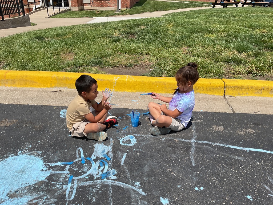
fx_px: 229
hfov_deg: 61.7
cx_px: 136
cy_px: 102
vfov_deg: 48.2
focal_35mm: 29
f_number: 1.8
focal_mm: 3
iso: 16
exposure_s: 1/2667
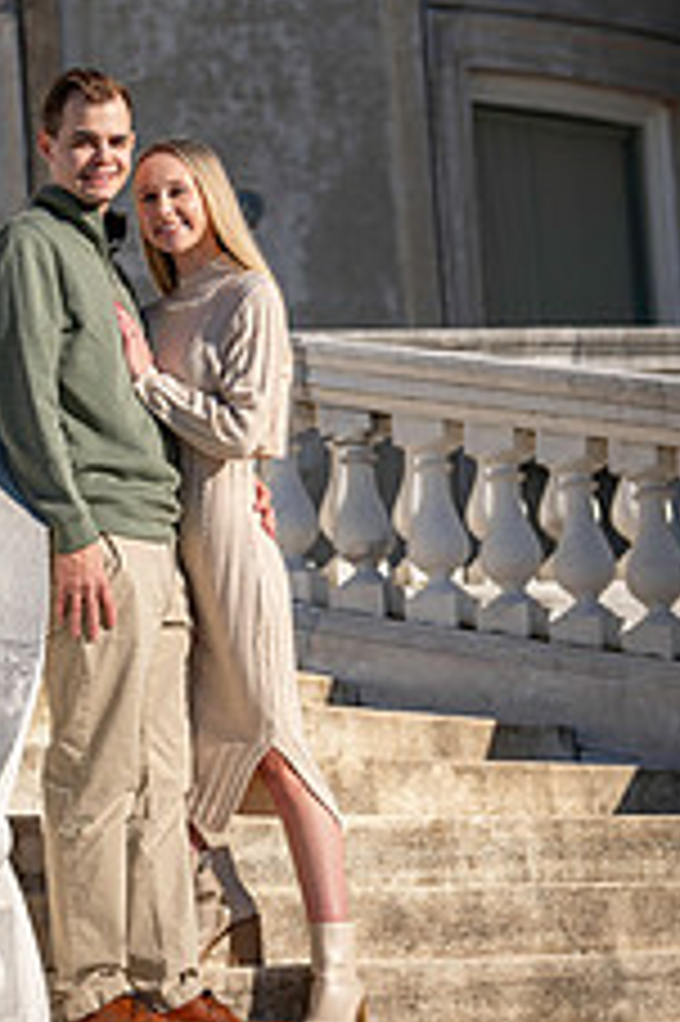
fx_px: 5505
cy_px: 198
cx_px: 164
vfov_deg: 10.6
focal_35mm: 194
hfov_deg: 7.1
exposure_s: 1/3200
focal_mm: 98
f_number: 3.5
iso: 160
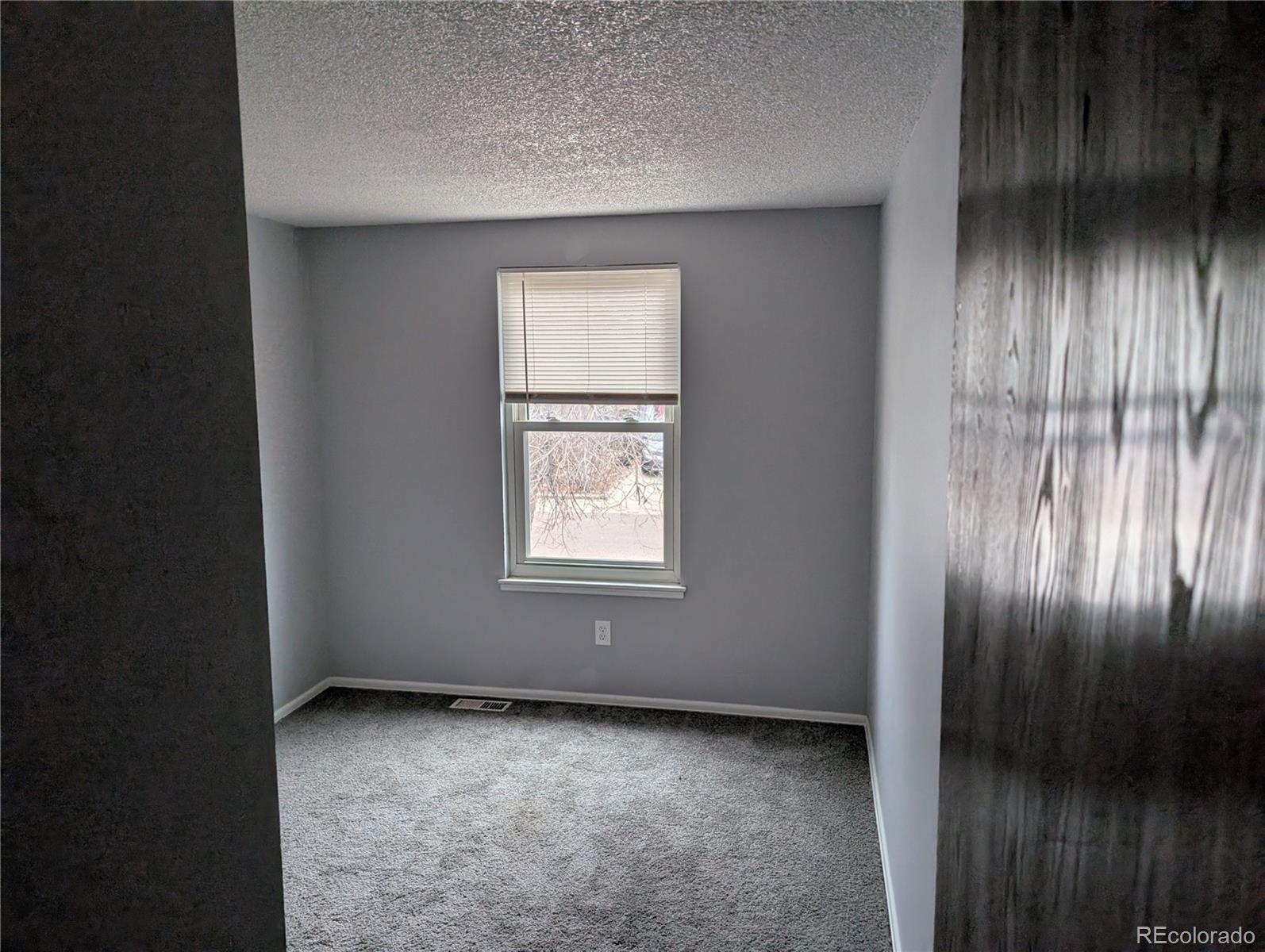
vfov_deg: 56.9
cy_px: 476
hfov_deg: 71.5
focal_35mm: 24
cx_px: 632
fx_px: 878
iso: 157
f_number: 1.68
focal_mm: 6.9
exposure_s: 1/1151
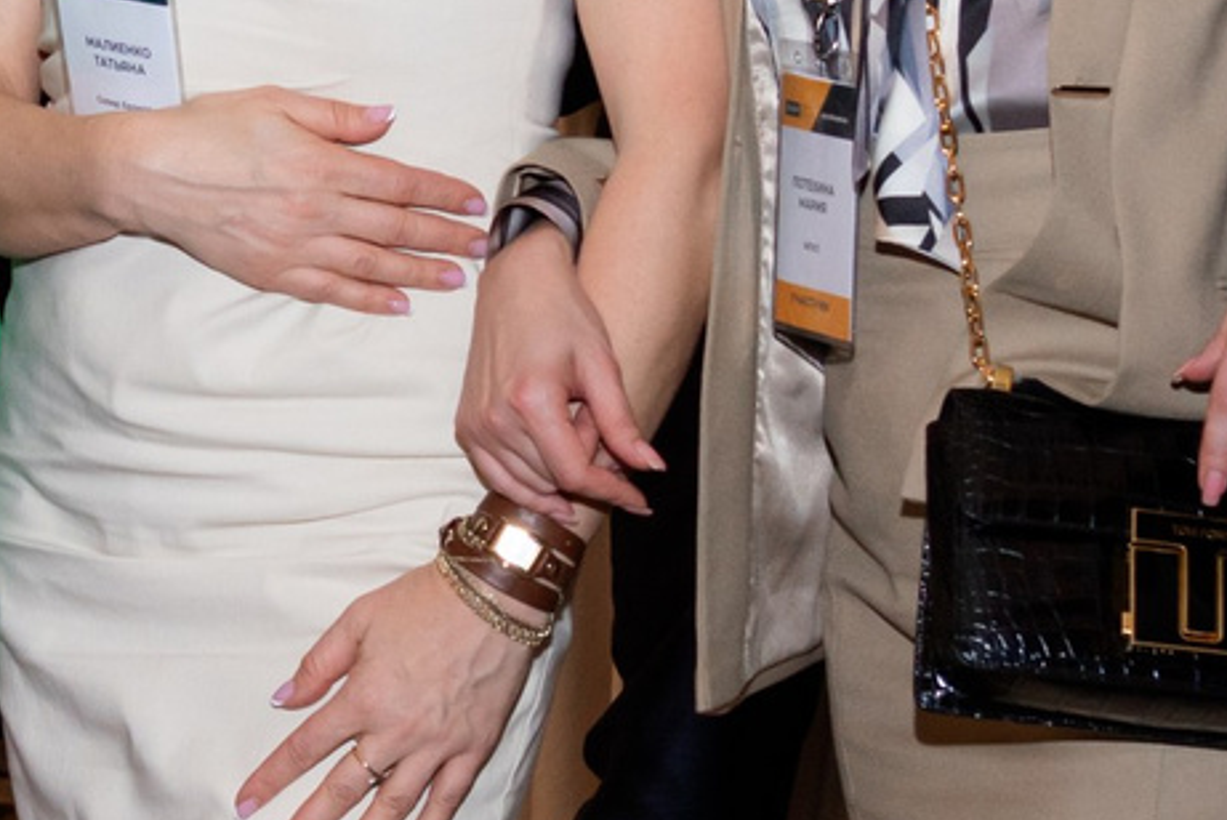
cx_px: 141
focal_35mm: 213
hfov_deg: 9.6
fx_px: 7264
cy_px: 330
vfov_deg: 6.5
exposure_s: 1/80
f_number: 5
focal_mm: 35
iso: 500
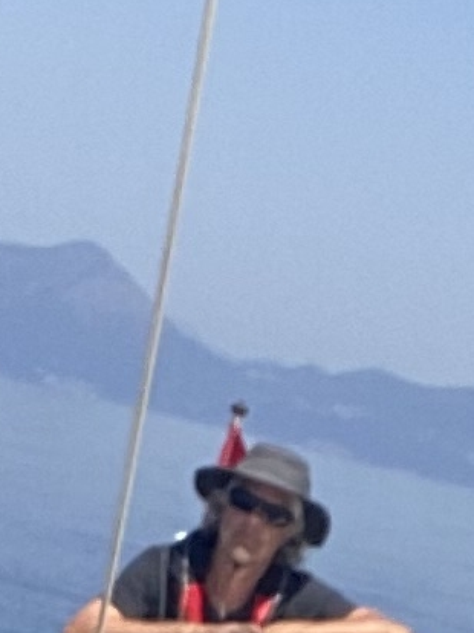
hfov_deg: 6.6
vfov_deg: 8.6
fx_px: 4094
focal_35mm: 224
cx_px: 286
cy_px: 1031
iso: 25
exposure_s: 1/643
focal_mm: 2.71
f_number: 2.2
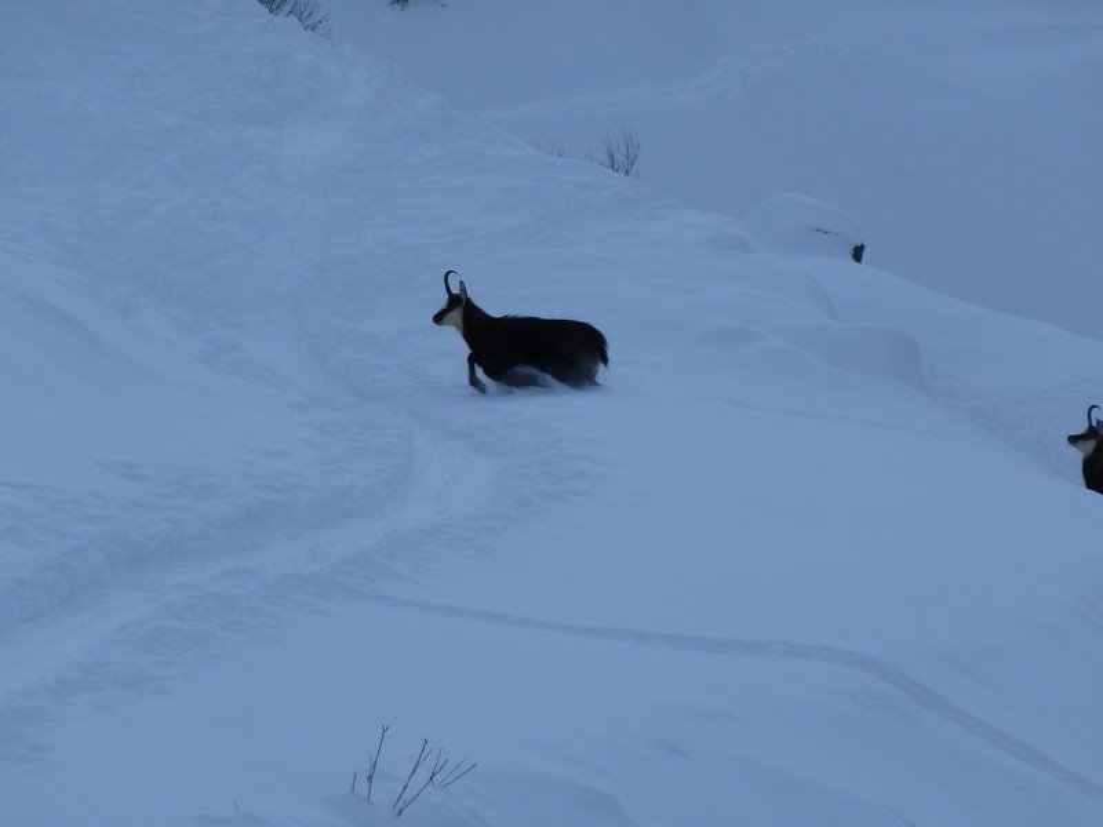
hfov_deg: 5.0
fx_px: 12714
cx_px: 552
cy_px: 414
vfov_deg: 3.7
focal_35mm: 399
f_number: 4.9
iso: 80
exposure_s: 1/320
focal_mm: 49.2
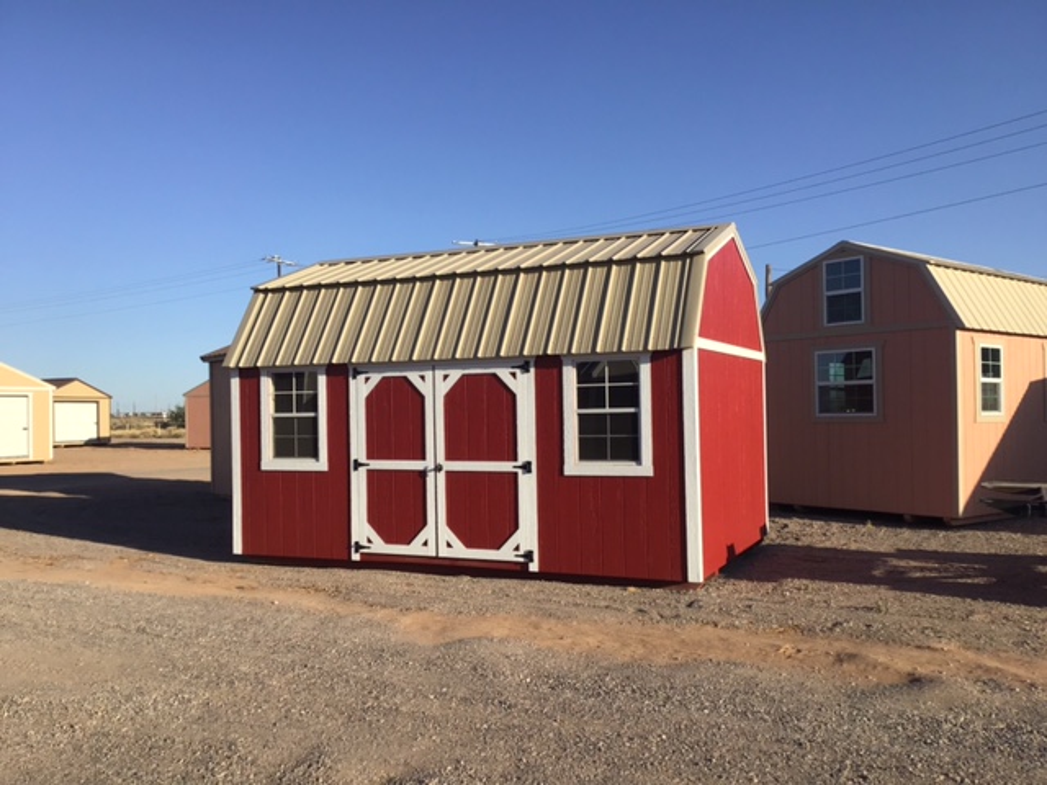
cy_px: 392
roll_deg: +0.8
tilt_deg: +1.1
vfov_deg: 45.4
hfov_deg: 58.4
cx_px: 524
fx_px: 938
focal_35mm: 31
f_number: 2.4
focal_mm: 3.3
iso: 25
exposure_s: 1/1217
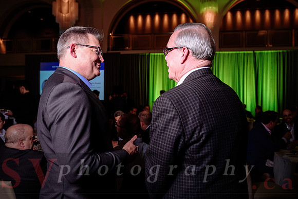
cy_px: 99
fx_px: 233
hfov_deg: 65.1
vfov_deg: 46.2
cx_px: 149
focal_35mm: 28
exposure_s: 1/125
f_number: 3.5
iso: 1000
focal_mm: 27
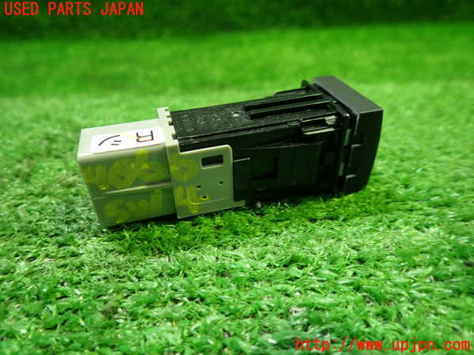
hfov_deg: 69.4
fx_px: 342
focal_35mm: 25
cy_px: 178
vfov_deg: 54.9
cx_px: 237
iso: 200
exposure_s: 1/30
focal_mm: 4.5
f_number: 2
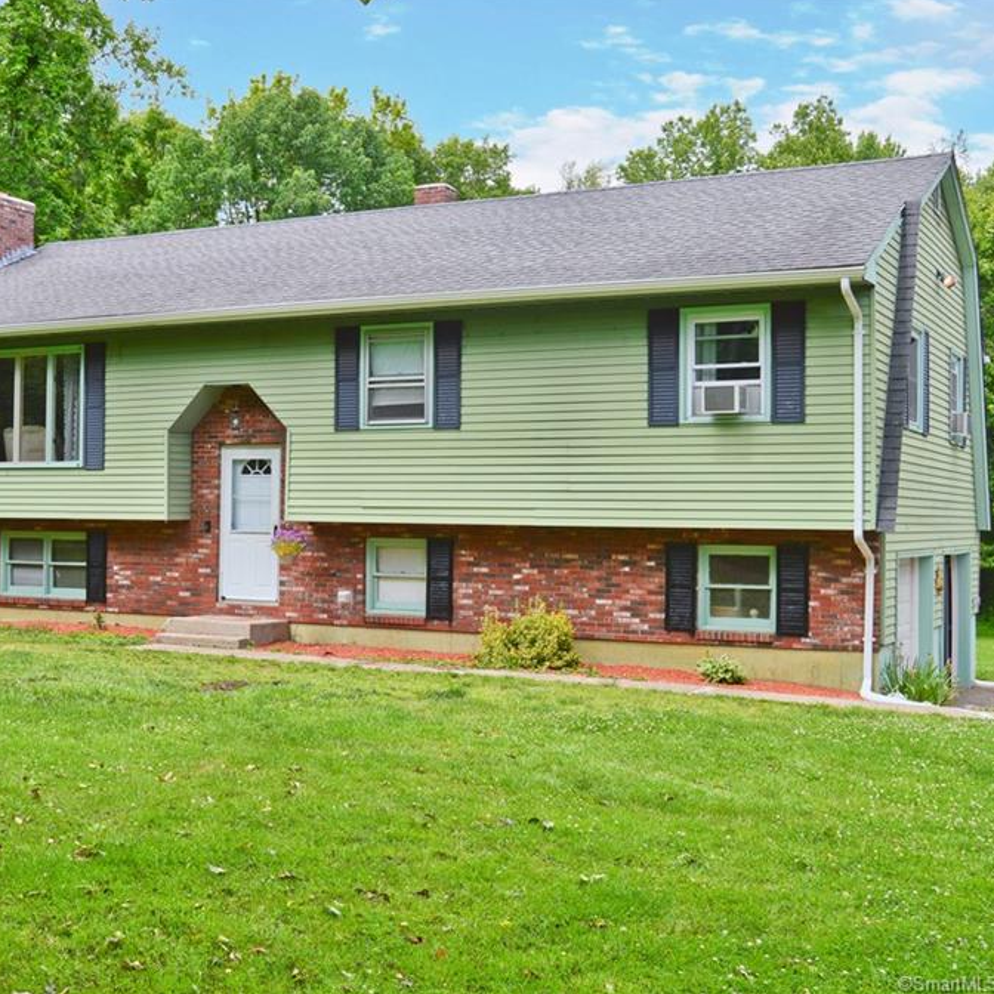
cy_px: 494
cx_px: 342
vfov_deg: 37.8
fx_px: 1450
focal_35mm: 45
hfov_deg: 37.5
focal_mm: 23
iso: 100
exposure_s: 1/160
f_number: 7.1
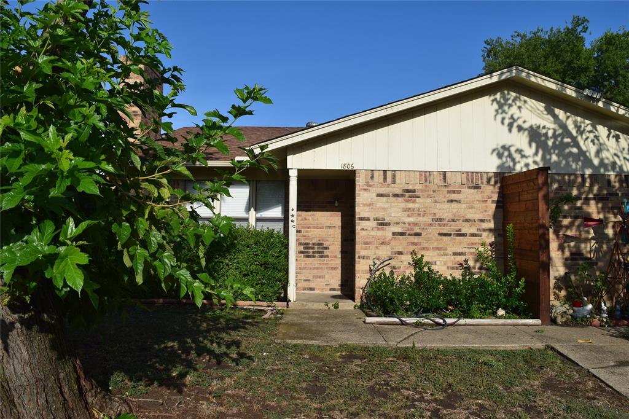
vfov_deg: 47.9
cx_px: 314
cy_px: 210
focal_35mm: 27
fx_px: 472
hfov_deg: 67.4
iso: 320
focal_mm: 18
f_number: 11
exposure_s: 1/500
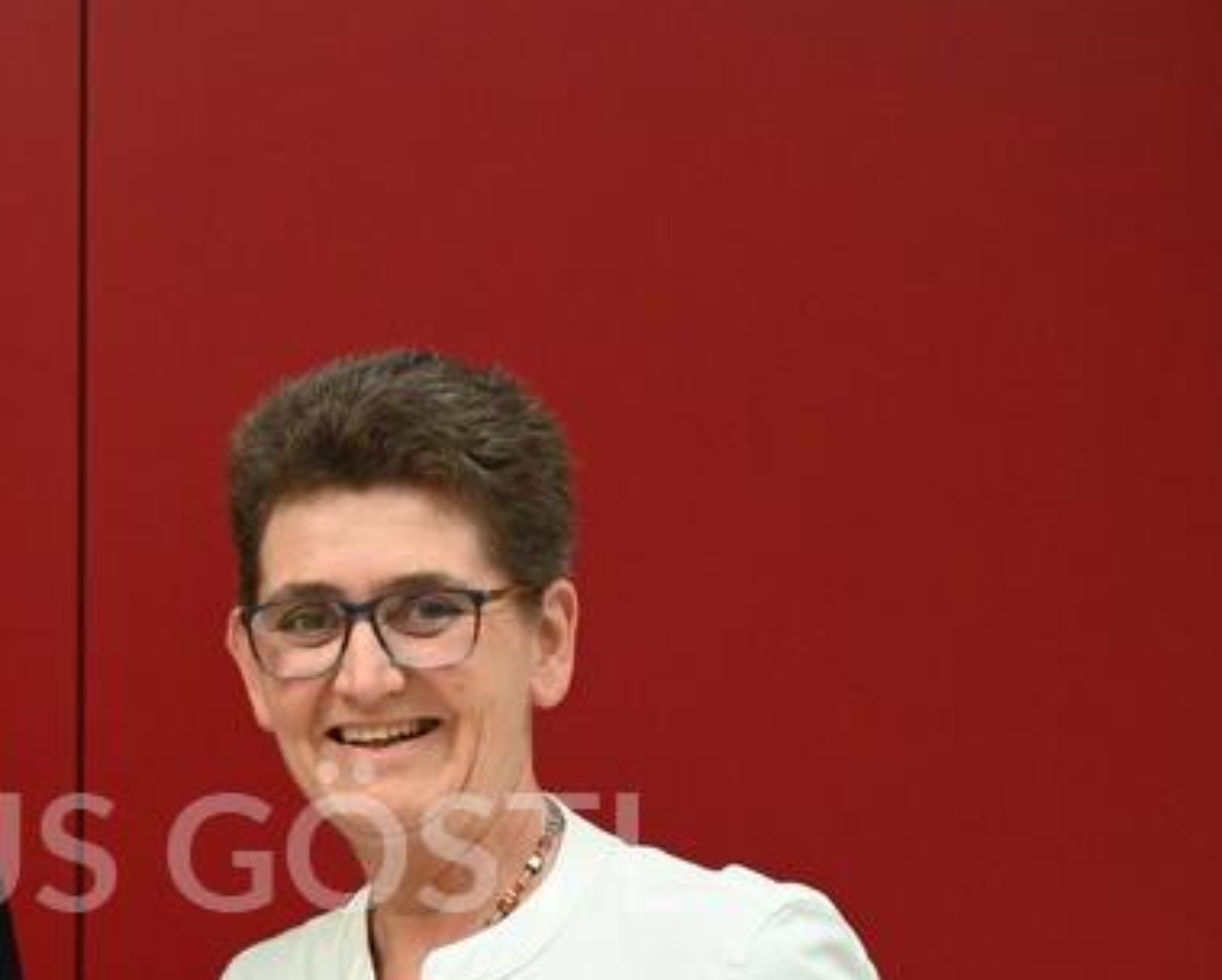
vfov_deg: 16.7
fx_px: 3295
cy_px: 843
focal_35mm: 91
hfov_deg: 20.3
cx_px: -26
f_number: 9
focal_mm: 46
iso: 6400
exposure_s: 1/200
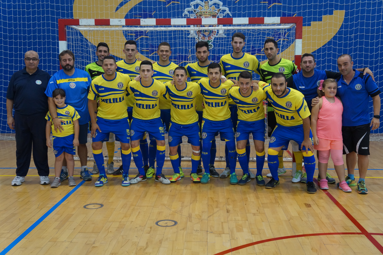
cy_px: 128
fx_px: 463
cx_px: 192
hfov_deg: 45.0
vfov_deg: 30.8
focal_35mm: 44
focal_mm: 29
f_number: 4
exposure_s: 1/160
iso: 1000
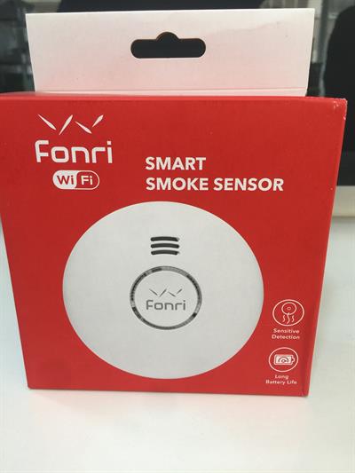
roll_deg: +0.3
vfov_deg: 61.6
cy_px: 236
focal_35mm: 29
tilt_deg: -19.2
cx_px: 178
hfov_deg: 48.2
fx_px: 396
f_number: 2.2
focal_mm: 4.15
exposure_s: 1/33
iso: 32
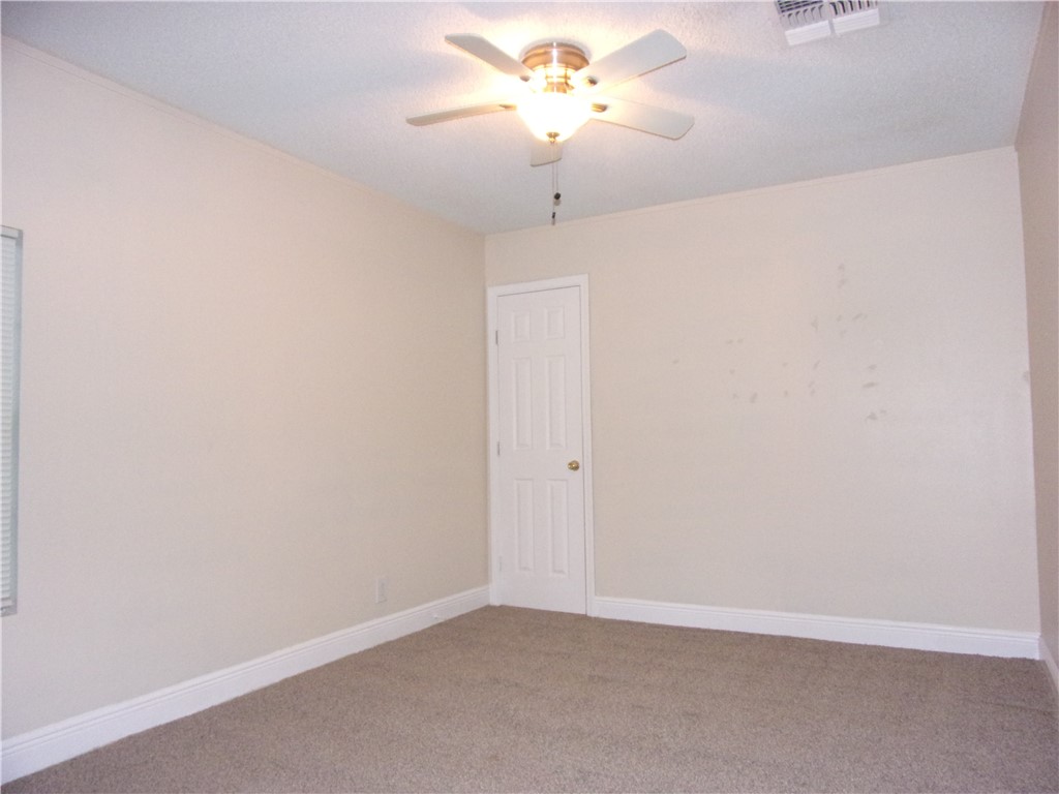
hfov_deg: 71.6
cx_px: 530
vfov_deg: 56.8
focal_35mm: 24
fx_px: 734
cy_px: 397
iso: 400
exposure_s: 1/34
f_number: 3.3
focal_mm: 4.3
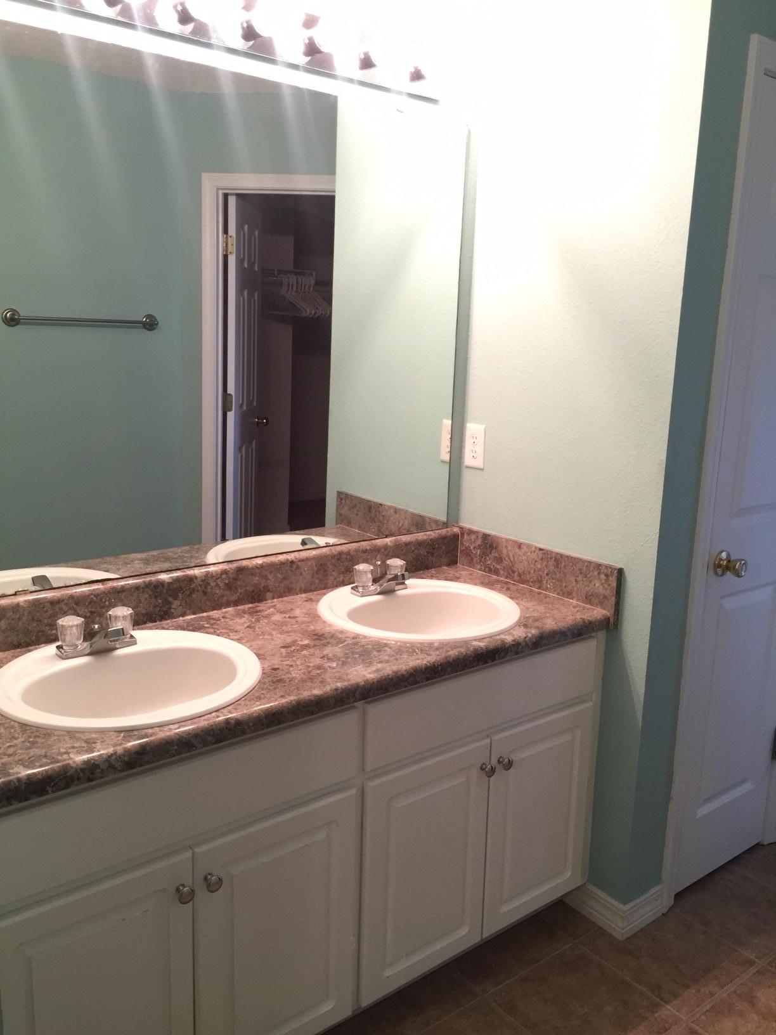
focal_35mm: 29
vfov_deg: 61.7
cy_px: 518
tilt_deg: -11.4
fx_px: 867
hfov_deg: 48.2
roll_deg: -0.9
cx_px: 388
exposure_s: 1/15
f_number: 2.2
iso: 125
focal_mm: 4.15
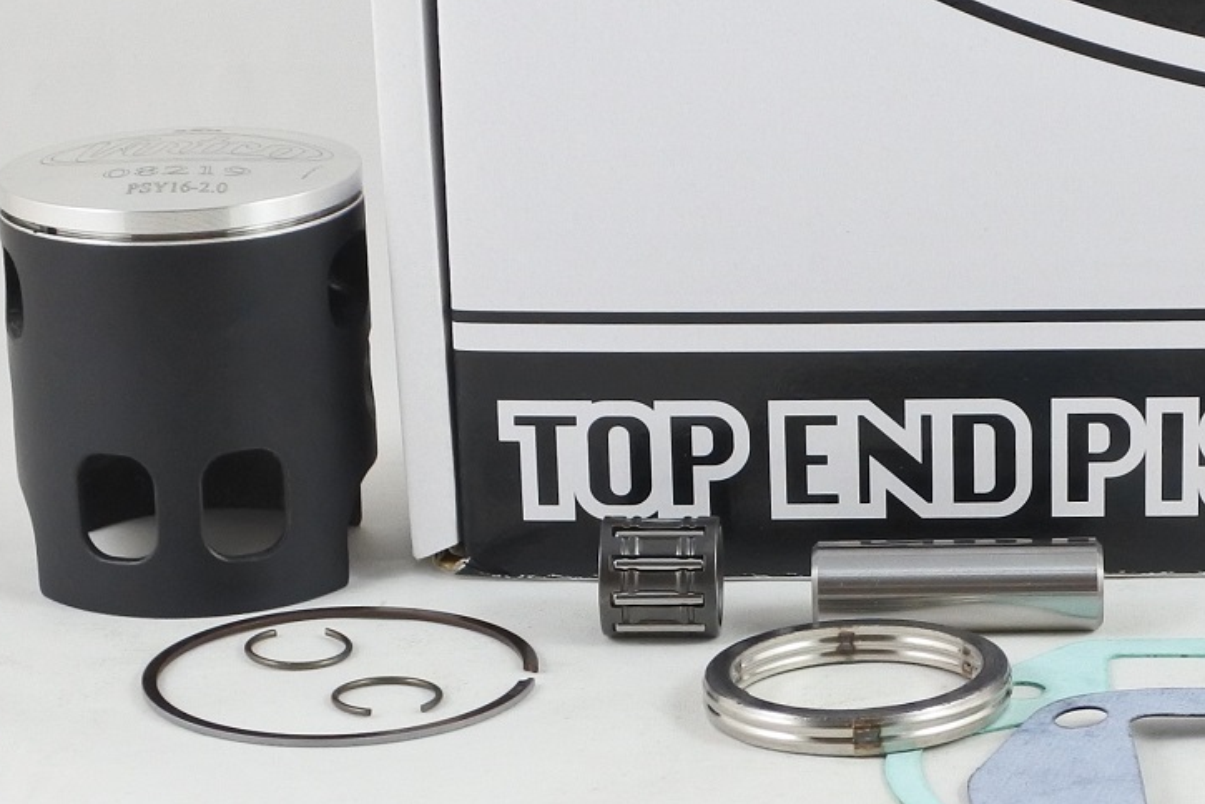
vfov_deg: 14.5
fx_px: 3147
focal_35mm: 94
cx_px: 858
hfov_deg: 21.5
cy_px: 167
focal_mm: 13.4
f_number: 4
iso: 450
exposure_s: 1/125
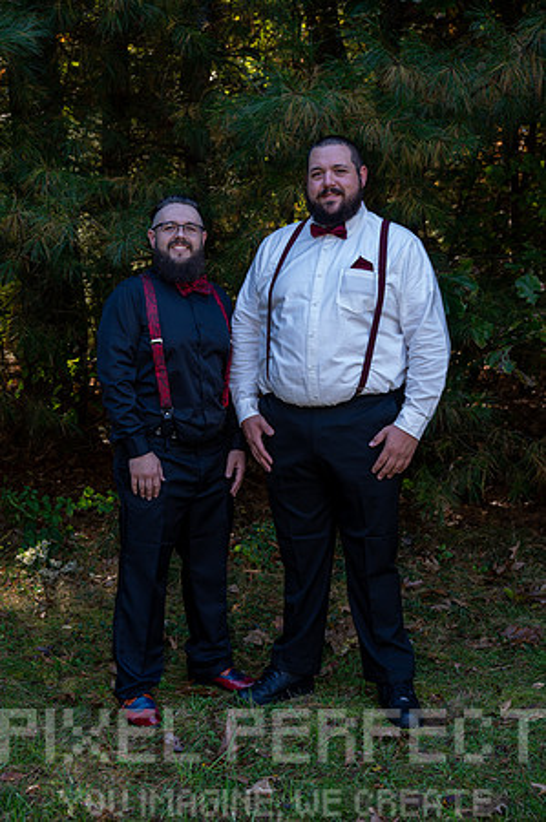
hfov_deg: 24.6
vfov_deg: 36.3
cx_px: 273
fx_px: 1254
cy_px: 411
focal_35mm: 55
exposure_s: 1/60
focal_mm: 55
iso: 280
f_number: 5.6
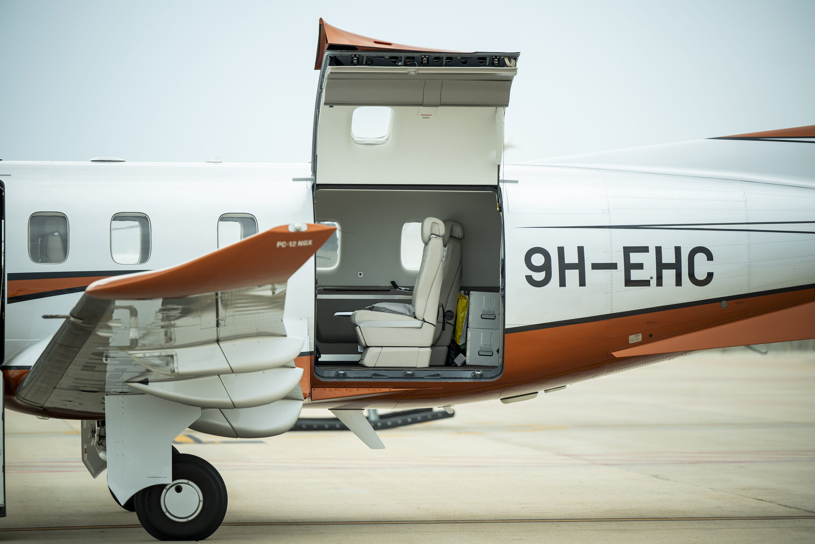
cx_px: 408
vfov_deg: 7.4
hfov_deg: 11.1
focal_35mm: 185
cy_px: 272
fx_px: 4188
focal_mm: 185
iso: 250
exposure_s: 1/1600
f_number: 2.8
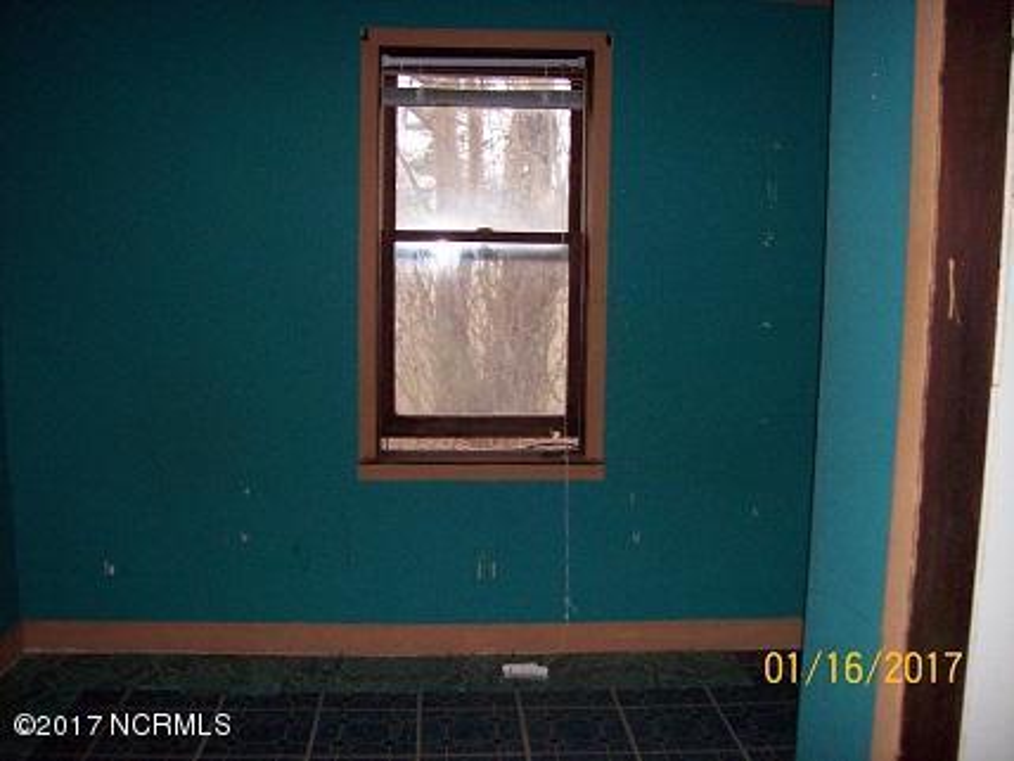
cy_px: 380
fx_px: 1055
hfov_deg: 51.4
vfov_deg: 39.7
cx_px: 507
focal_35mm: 36
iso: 140
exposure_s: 1/64
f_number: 2.7
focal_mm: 6
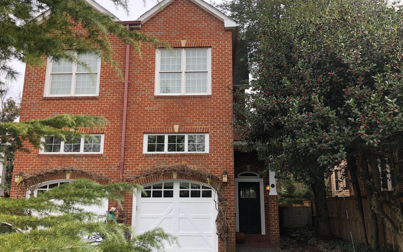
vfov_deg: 41.8
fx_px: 329
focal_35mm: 30
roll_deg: -0.1
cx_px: 200
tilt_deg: +11.1
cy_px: 131
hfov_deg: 62.9
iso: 20
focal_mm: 4
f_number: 1.8
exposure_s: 1/163
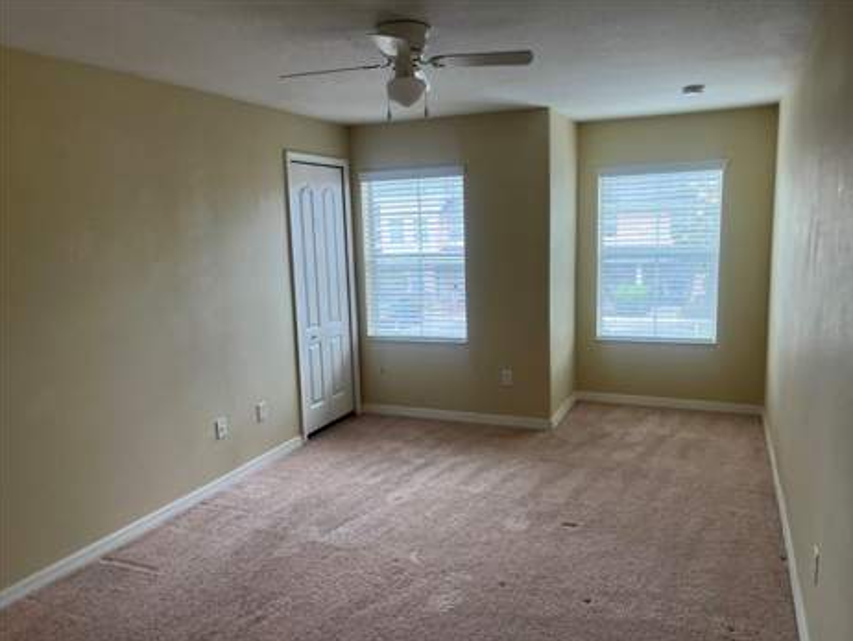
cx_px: 439
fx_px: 666
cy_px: 329
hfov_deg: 65.3
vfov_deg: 51.4
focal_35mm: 27
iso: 64
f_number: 1.6
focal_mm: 5.1
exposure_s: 1/120
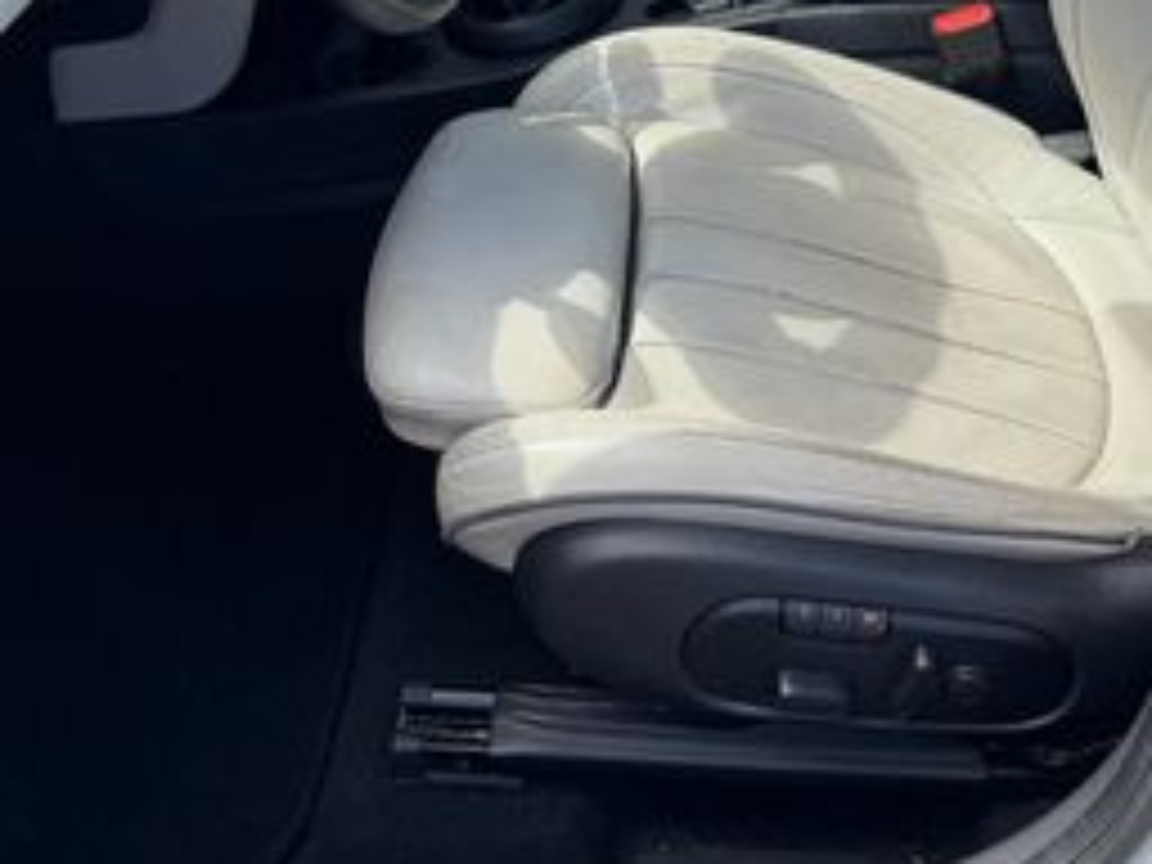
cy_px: -194
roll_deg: -1.3
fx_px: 1997
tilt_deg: -23.1
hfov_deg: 32.0
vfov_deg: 22.4
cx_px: 720
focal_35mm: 60
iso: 100
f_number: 1.78
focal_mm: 6.76
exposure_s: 1/1385
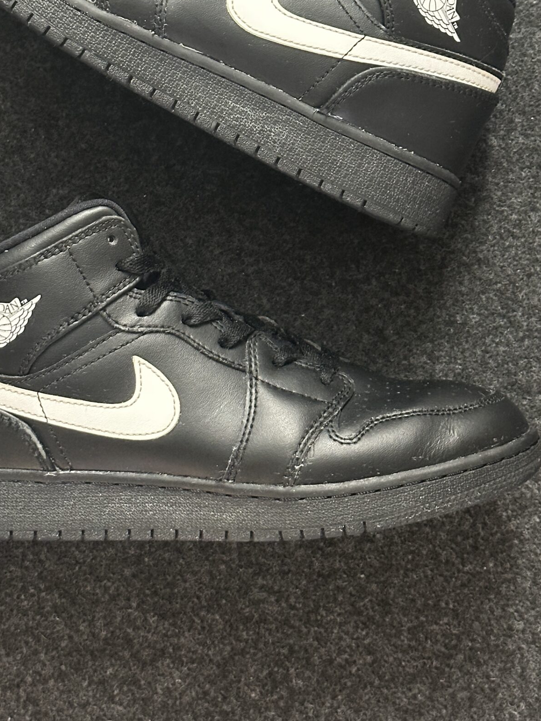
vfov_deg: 24.8
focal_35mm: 78
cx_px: 211
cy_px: 216
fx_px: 1625
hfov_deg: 18.9
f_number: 1.78
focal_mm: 6.86
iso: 640
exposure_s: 1/27
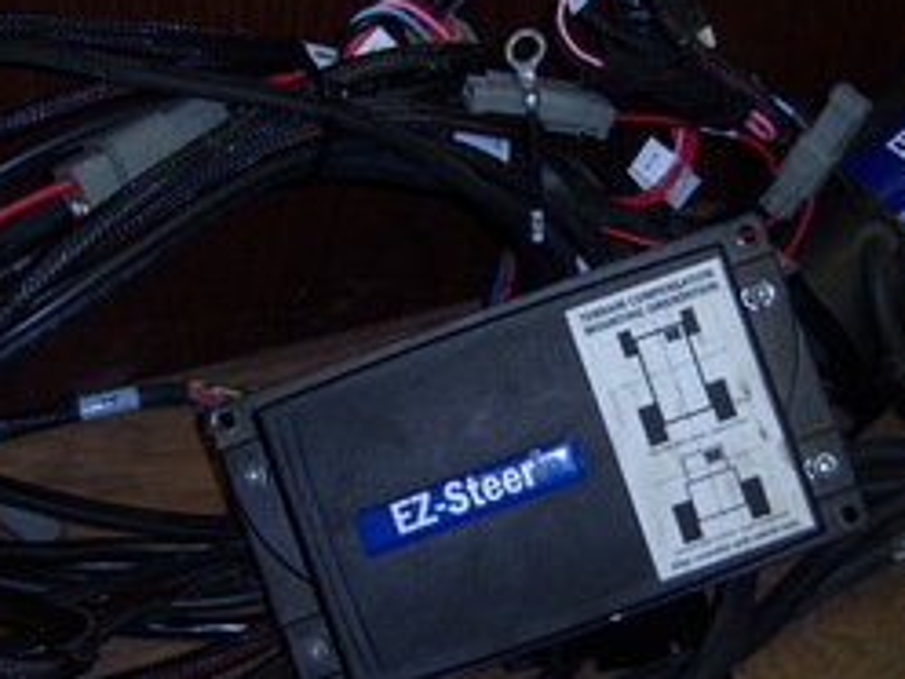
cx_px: 493
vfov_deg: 18.7
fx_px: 2065
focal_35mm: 79
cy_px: 347
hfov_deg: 24.7
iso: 80
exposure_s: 1/60
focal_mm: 7.5
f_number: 2.8
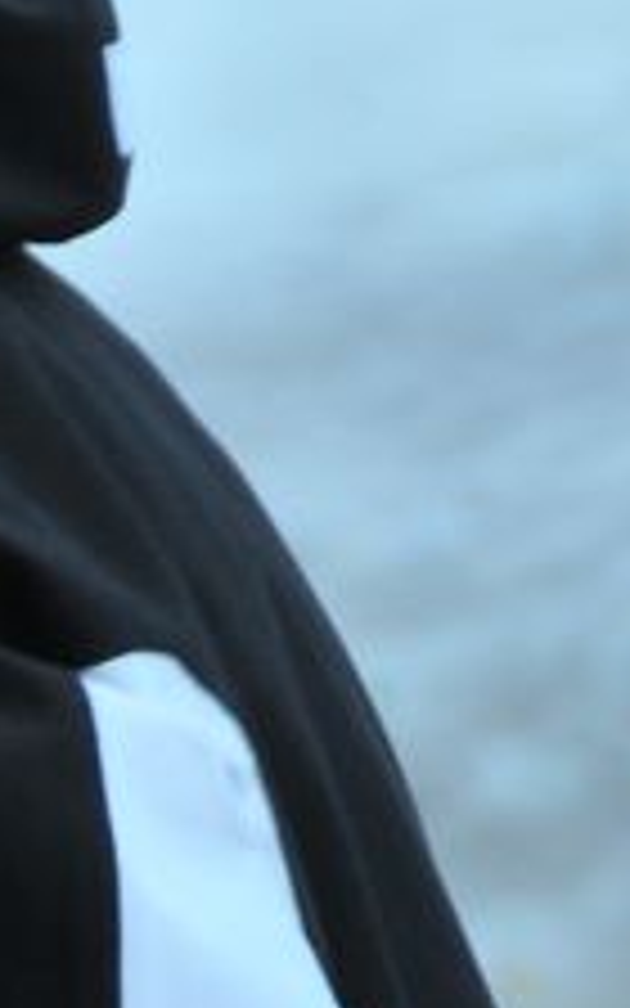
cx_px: -812
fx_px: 30293
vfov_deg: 1.9
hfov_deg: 1.2
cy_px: 1318
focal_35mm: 1103
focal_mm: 135
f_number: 6.3
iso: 400
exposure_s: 1/60
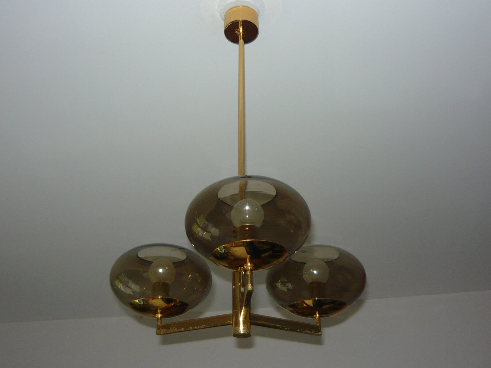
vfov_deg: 34.3
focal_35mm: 42
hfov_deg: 44.8
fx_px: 596
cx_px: 246
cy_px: 184
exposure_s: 1/30
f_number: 2.8
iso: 100
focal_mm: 5.5
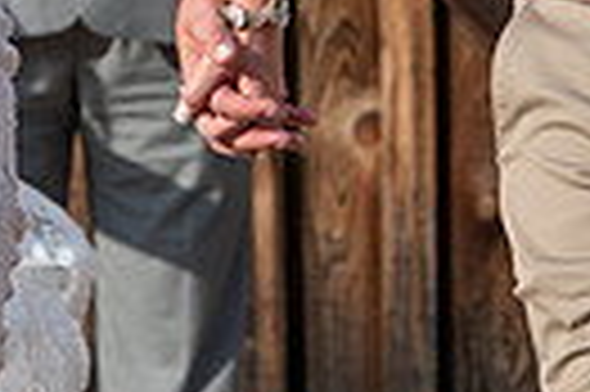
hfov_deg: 4.7
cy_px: -398
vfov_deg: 3.1
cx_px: 152
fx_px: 7251
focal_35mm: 443
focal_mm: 97
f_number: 4
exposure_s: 1/800
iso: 100
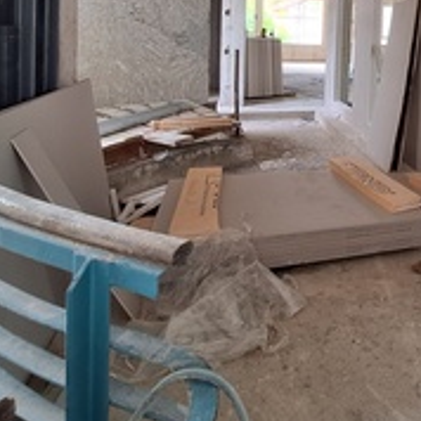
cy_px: 64
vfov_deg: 50.9
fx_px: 399
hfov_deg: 49.7
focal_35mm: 29
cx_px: 376
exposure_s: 1/50
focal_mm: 1.74
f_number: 2.2
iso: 100
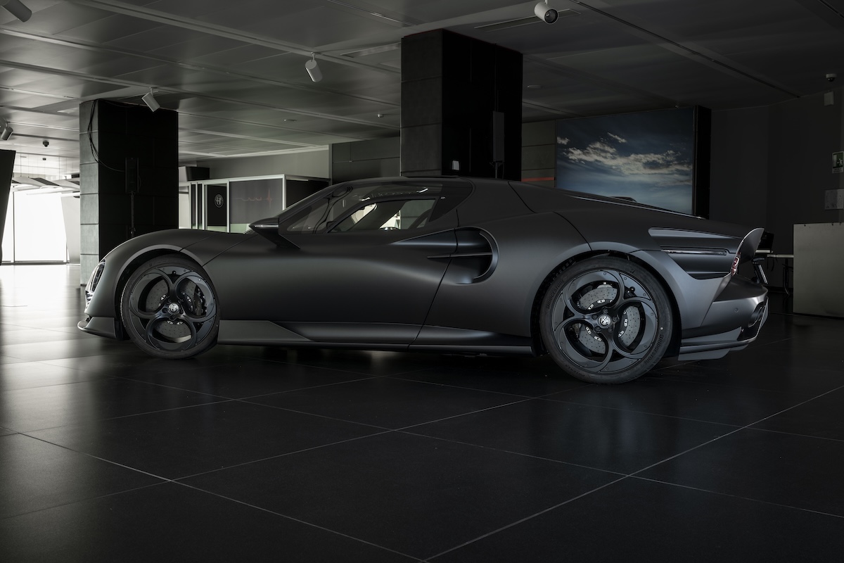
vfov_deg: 36.9
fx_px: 844
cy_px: 282
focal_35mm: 36
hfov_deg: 53.1
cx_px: 422
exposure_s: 1
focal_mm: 36
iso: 64
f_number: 10
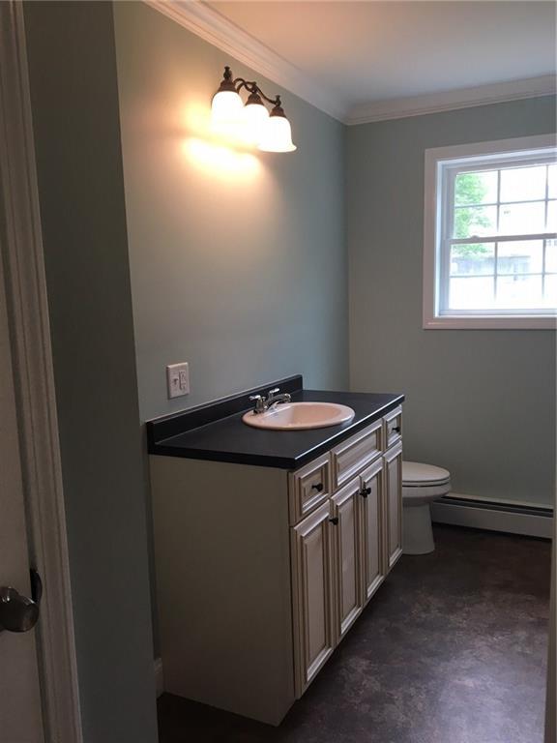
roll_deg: +1.2
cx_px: 278
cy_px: 372
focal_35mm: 29
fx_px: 622
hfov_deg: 48.2
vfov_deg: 61.7
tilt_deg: -7.9
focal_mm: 4.15
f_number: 2.2
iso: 25
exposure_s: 1/30
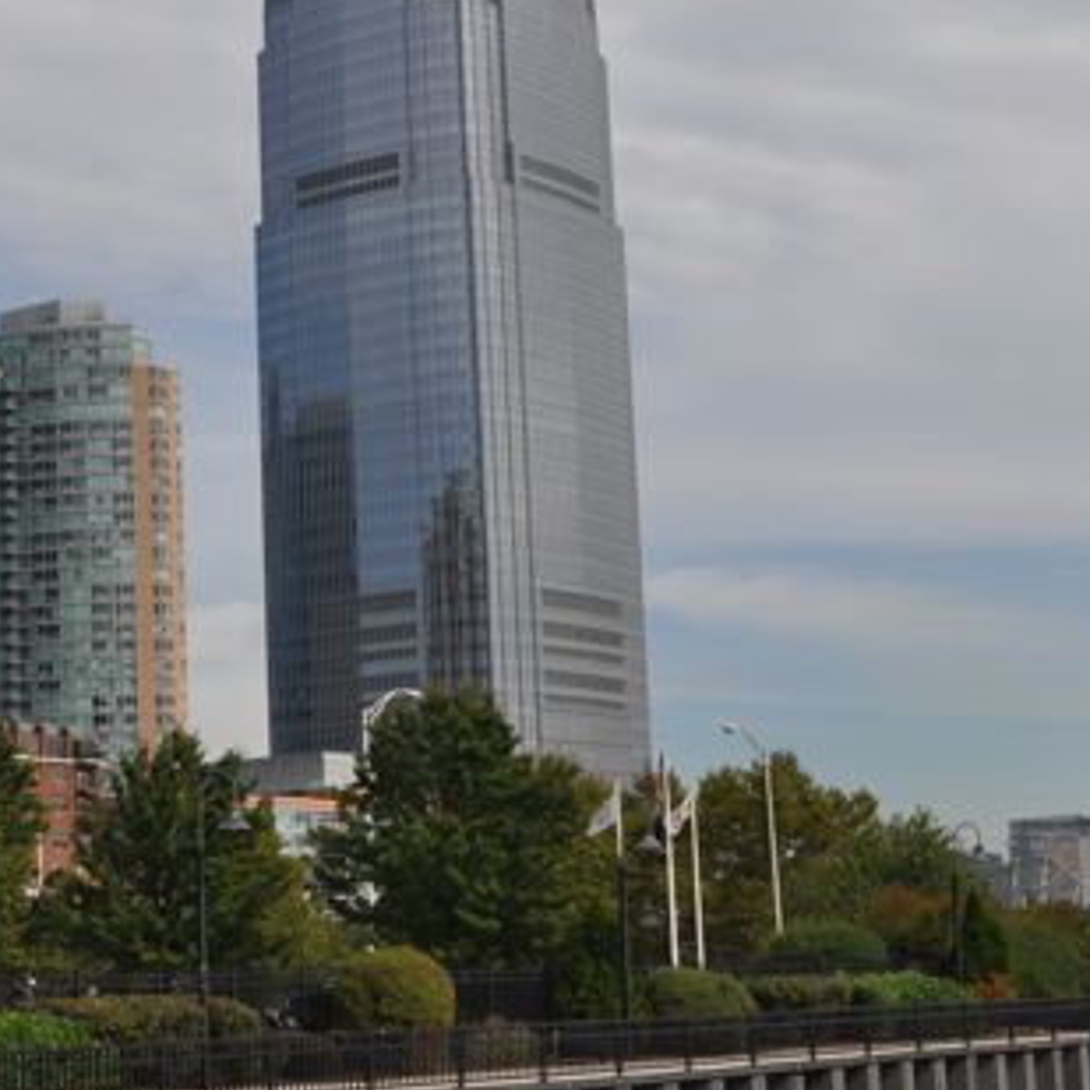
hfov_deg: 21.8
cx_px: 289
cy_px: 467
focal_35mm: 79
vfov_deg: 21.9
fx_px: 2814
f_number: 10
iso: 200
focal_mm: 24
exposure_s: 1/400
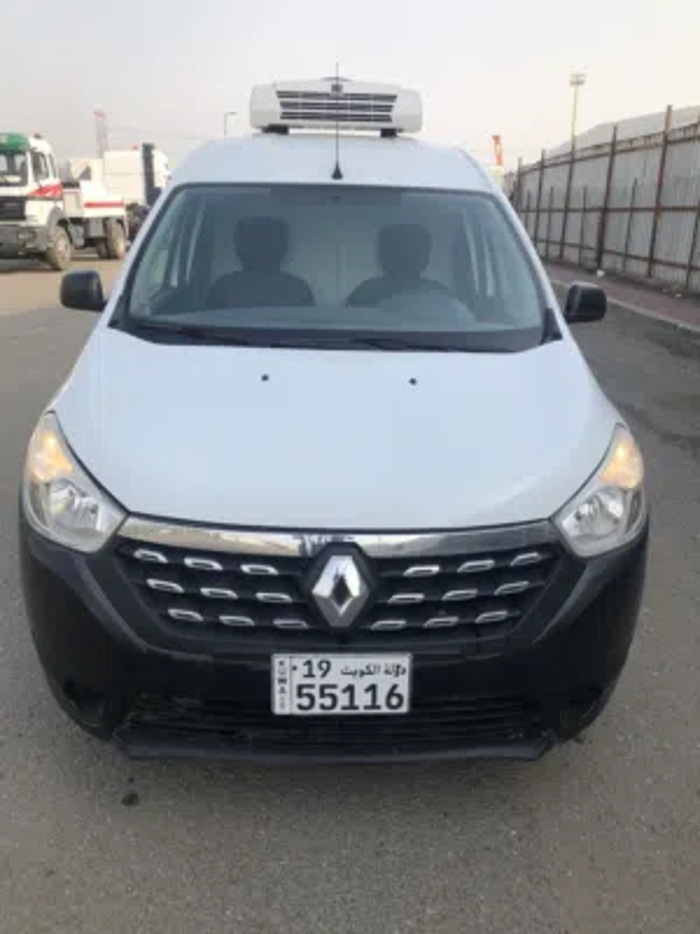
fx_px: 755
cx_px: 350
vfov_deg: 63.4
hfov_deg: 49.7
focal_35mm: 28
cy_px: 467
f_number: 1.8
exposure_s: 1/1263
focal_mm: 3.99
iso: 20
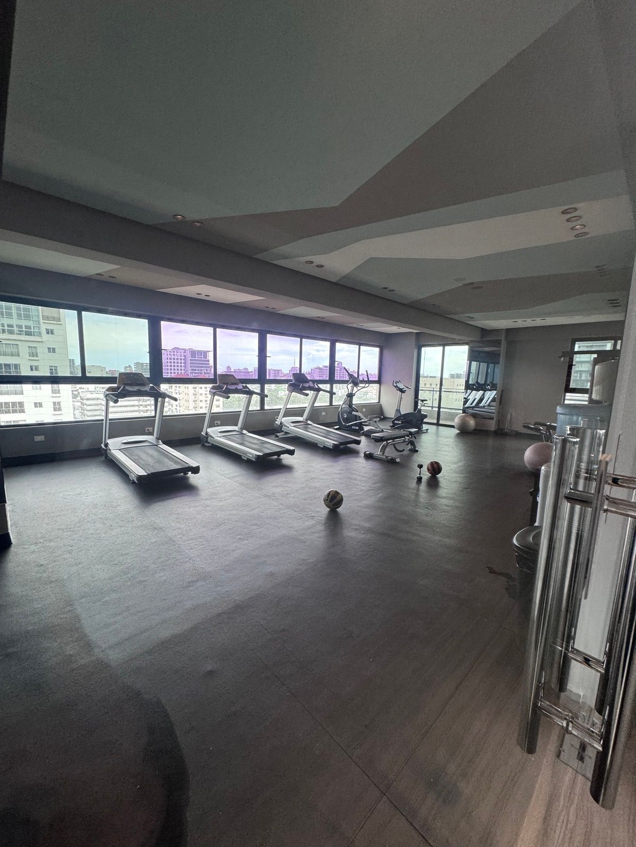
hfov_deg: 85.7
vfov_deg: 102.1
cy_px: 424
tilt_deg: -8.4
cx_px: 318
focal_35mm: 14
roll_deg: -1.0
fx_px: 343
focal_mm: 2.22
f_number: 2.2
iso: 160
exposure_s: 1/120
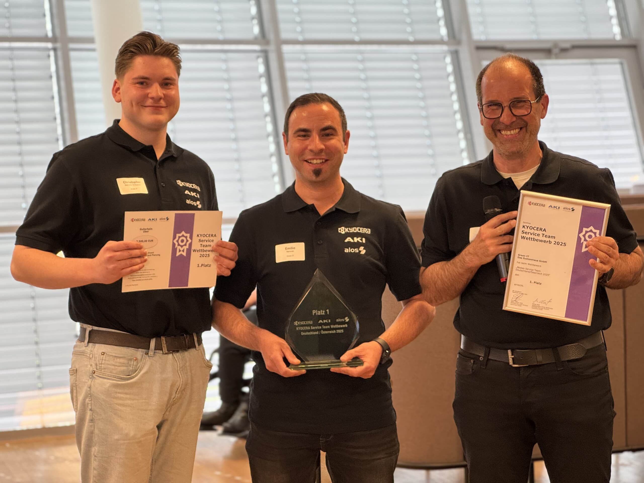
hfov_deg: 25.3
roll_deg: +1.5
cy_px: 242
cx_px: 322
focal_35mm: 77
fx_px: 1433
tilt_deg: -2.3
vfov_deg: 19.1
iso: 125
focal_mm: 9
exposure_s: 1/50
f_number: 2.8
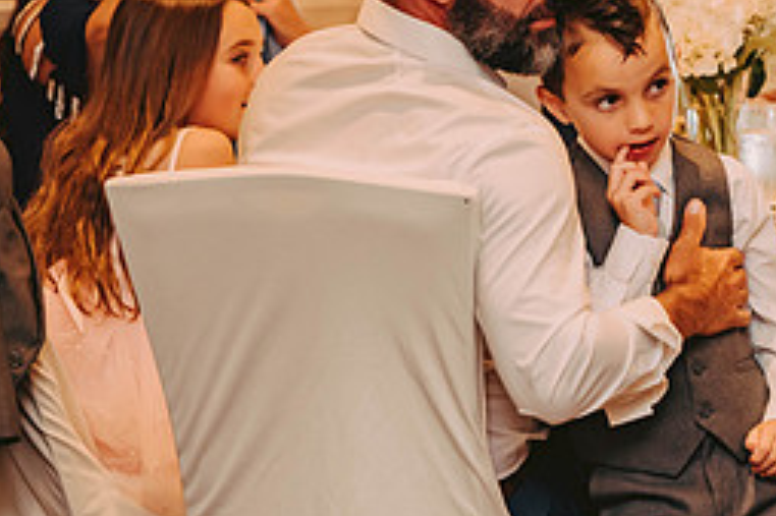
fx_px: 7625
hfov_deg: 5.8
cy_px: 243
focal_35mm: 354
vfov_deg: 3.9
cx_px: 800
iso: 800
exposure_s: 1/60
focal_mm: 155
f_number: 2.8
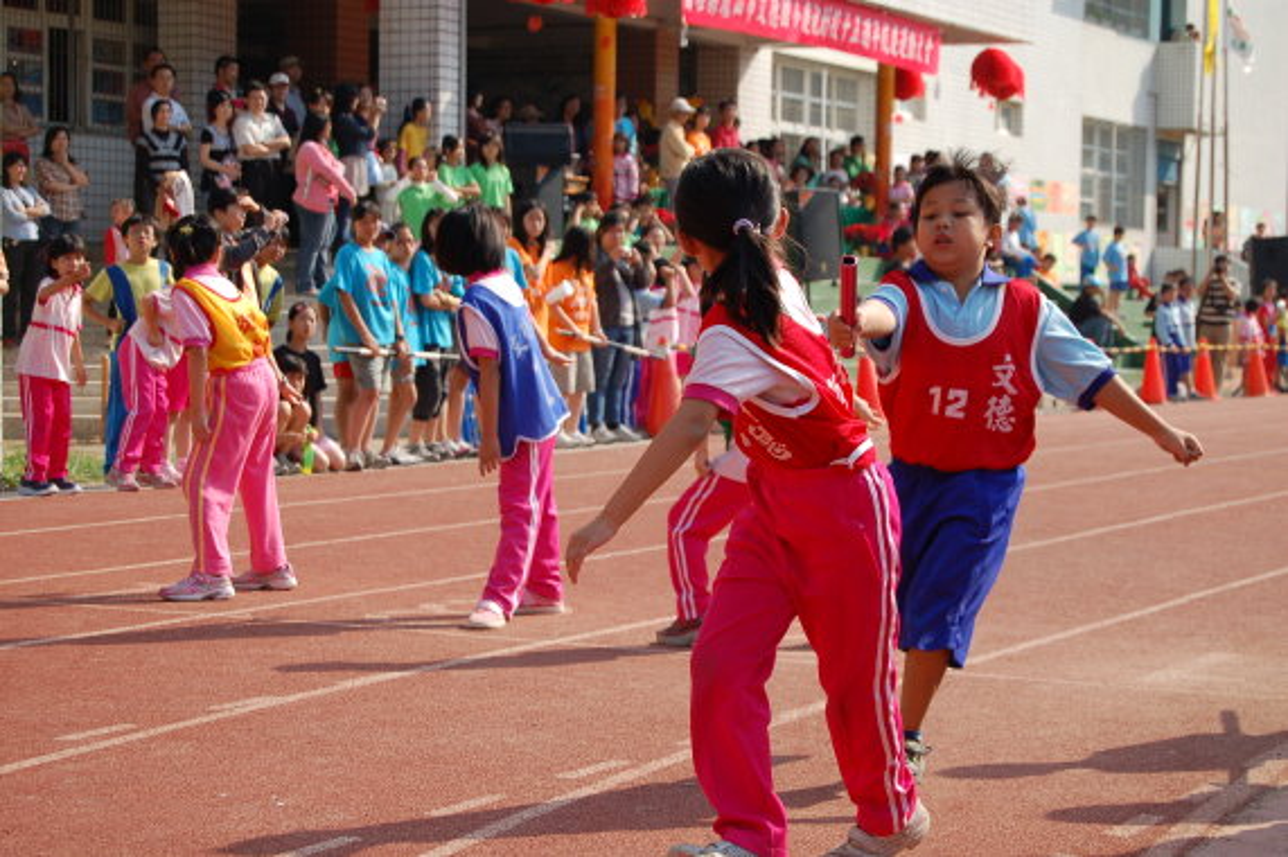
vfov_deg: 16.5
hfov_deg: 24.6
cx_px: 644
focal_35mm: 82
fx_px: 2950
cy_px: 428
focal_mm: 55
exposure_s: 1/1000
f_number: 5.6
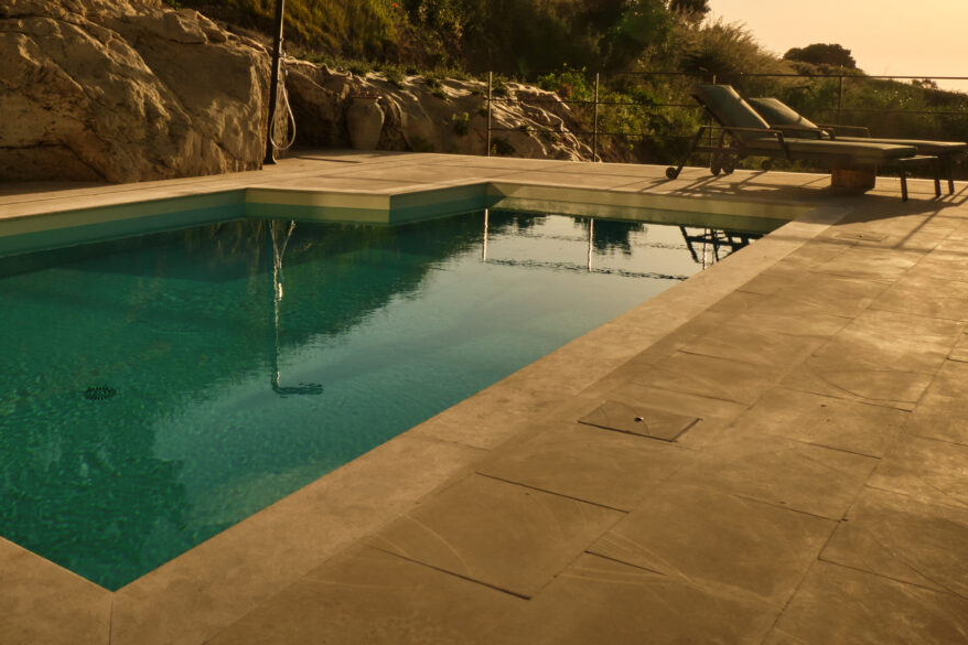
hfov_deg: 45.3
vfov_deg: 31.3
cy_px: 160
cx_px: 281
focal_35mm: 42
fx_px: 1129
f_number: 16
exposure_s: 1/250
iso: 250
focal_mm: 16
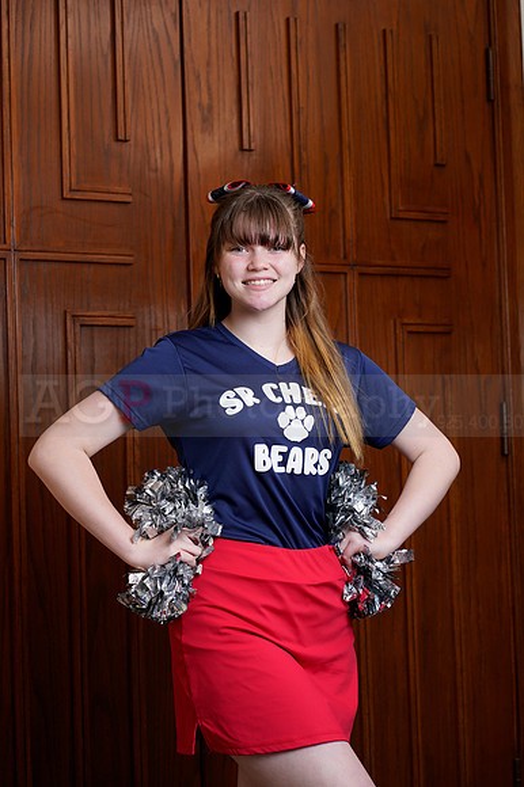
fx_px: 1858
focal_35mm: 85
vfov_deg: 23.9
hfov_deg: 16.1
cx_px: 262
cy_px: 394
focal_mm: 85
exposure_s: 1/250
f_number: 5.6
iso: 200
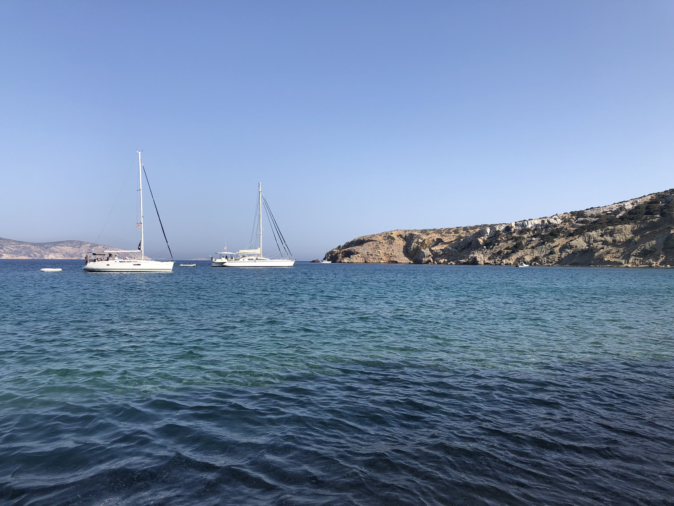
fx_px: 545
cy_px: 253
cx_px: 337
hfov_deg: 63.4
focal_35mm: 28
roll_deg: +0.7
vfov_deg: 49.7
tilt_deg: +1.9
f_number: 1.8
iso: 20
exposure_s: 1/2183
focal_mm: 4
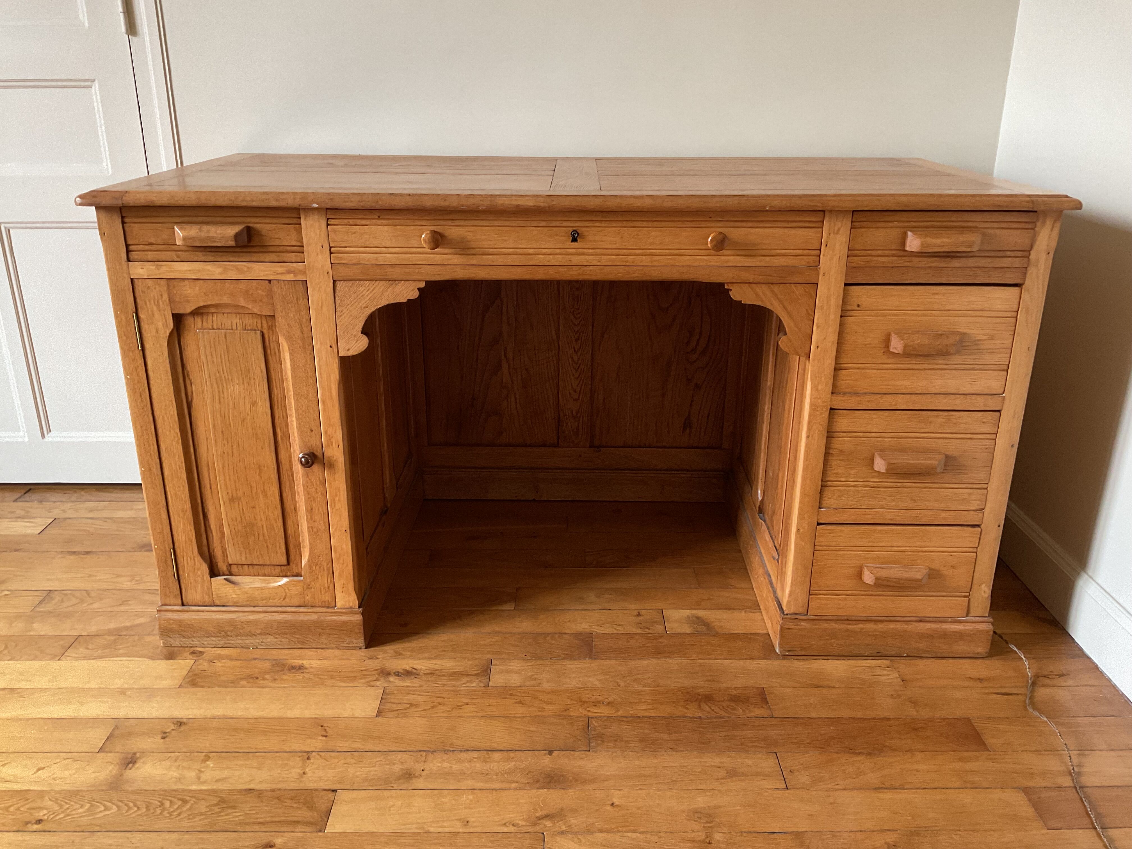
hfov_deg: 61.7
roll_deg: +0.4
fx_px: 948
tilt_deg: -21.0
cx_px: 566
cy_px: 424
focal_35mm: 29
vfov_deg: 48.2
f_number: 1.8
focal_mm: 3
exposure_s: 1/60
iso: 125
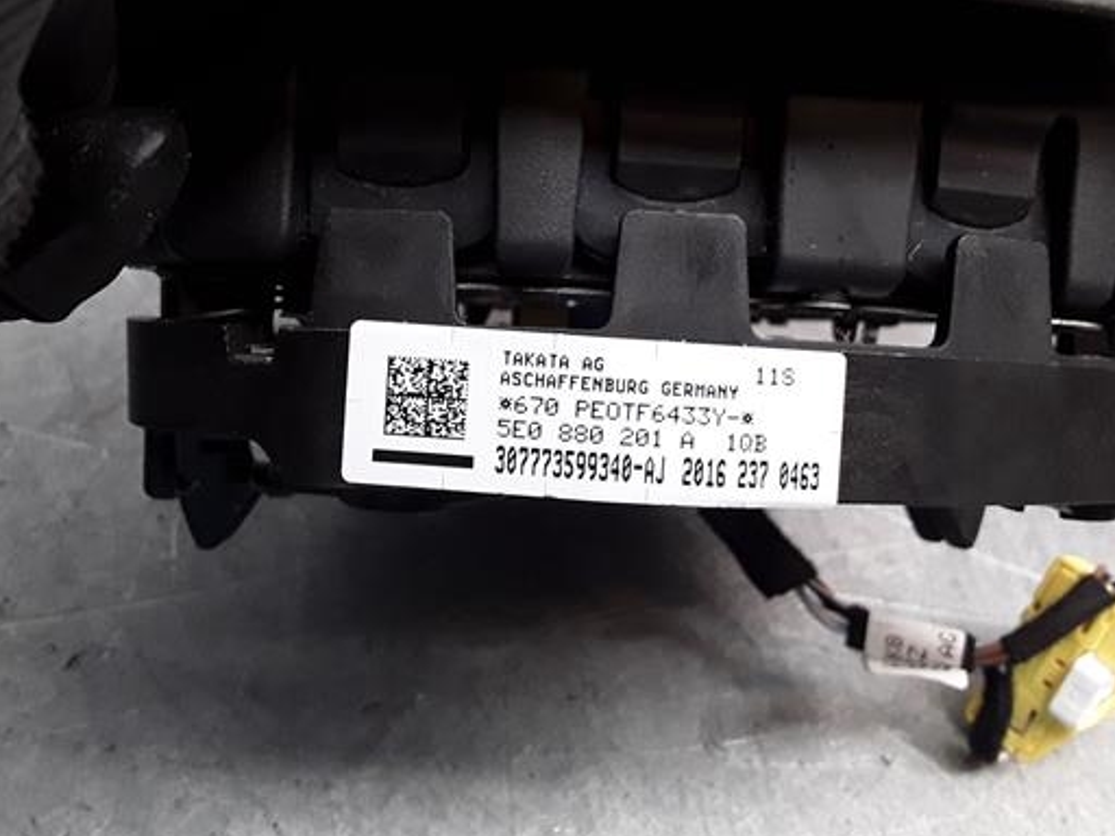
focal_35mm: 35
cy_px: 327
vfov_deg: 40.5
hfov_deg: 52.6
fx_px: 1127
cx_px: 540
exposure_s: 1/100
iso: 100
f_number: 1.9
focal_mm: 2.91
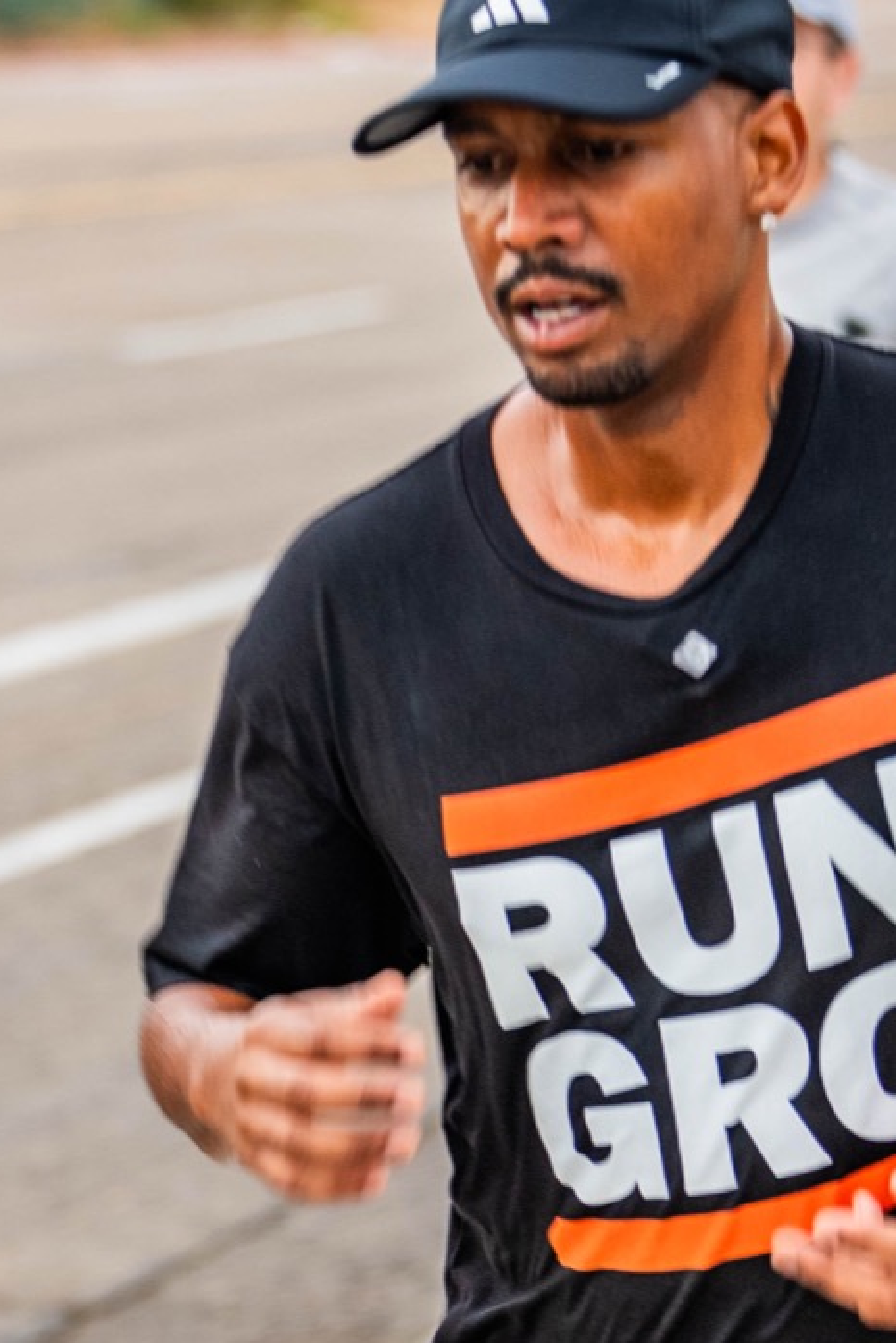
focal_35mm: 149
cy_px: 797
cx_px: 369
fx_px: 5557
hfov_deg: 9.2
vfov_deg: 13.8
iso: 800
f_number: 2.5
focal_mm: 65
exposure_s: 1/125
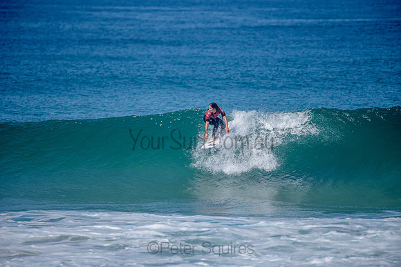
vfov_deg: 2.8
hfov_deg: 4.1
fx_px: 5570
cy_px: 134
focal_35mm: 500
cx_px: 200
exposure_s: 1/2000
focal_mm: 500
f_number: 5.6
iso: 180
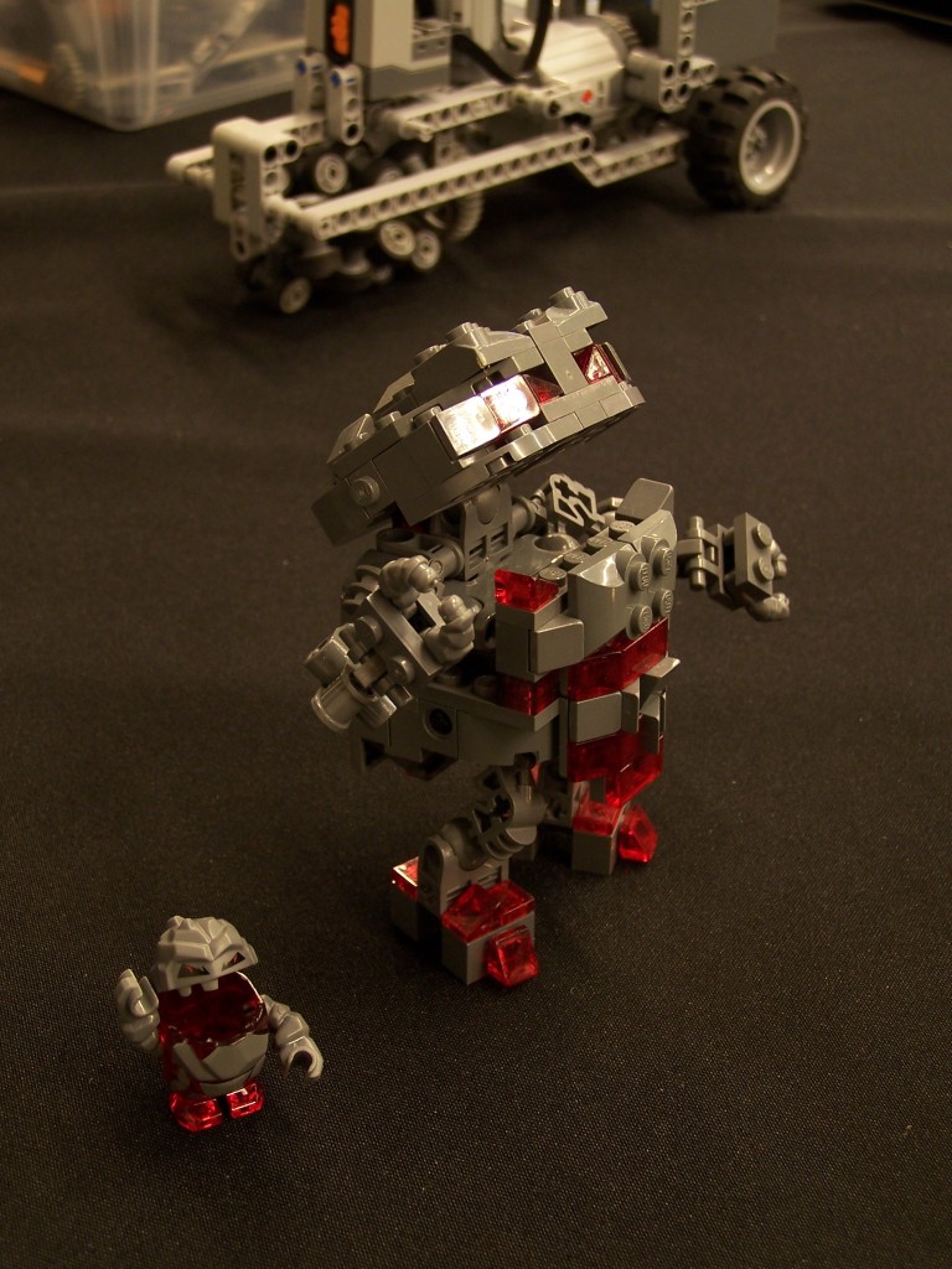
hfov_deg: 24.8
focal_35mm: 59
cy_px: 634
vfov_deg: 32.7
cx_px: 476
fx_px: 2163
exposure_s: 1/2
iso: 80
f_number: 3.1
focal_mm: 9.8
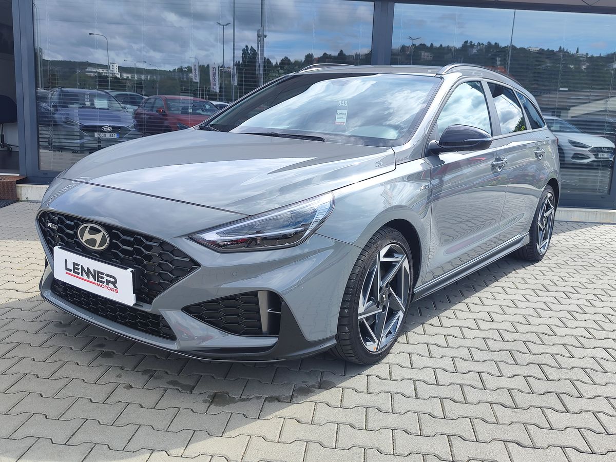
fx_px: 409
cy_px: 231
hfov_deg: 73.9
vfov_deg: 58.9
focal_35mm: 23
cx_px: 308
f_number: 1.69
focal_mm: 7.01
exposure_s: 1/381
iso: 50
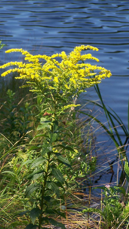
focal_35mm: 207
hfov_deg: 5.9
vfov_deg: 10.4
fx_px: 1259
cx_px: 84
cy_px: 114
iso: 80
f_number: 3.2
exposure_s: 1/500
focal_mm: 31.3
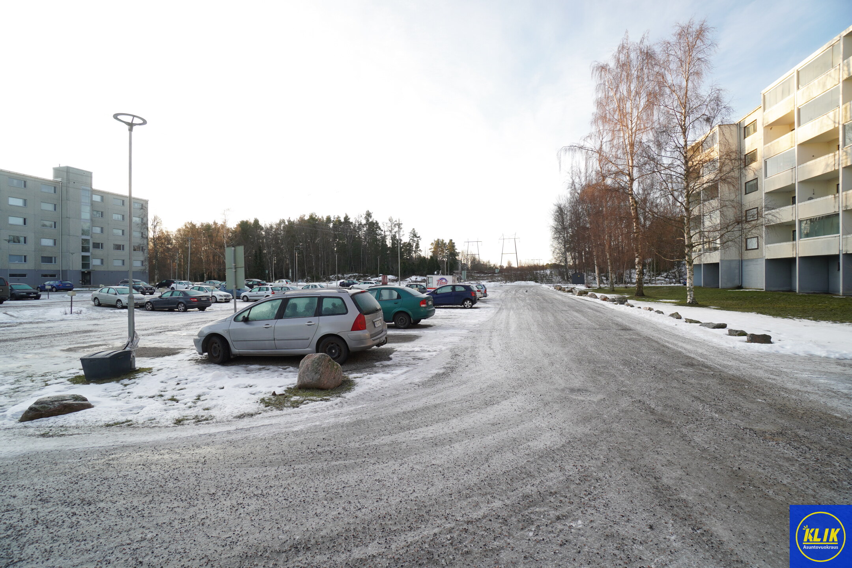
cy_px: 284
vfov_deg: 77.3
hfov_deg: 100.4
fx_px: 355
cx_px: 426
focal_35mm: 15
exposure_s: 1/60
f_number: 5.6
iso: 100
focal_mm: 10
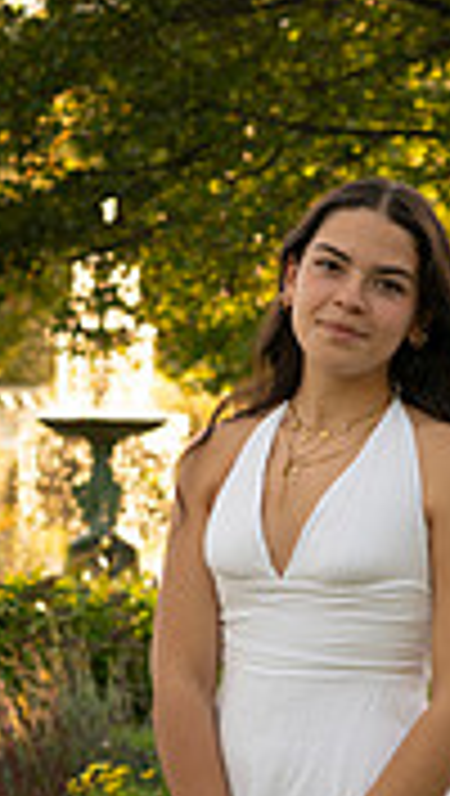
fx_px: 4778
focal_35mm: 226
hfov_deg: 5.4
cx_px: 279
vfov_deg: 9.5
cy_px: 715
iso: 500
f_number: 6.3
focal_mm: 85
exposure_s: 1/320
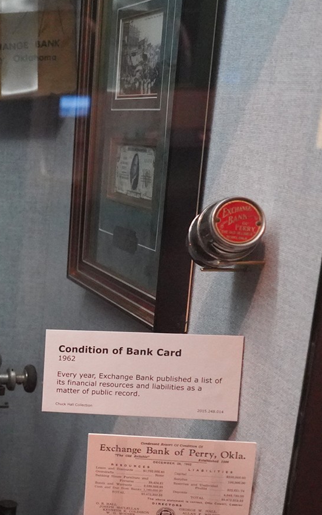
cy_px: 384
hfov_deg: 17.4
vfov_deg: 31.0
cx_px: -201
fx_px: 912
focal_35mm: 65
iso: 10000
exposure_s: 1/100
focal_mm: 28
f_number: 4.5
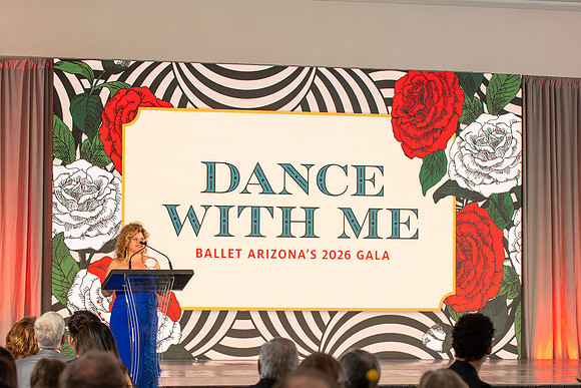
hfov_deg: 14.0
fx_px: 2373
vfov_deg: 9.3
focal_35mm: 147
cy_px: 194
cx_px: 290
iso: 1600
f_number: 5.6
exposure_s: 1/200
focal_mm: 98
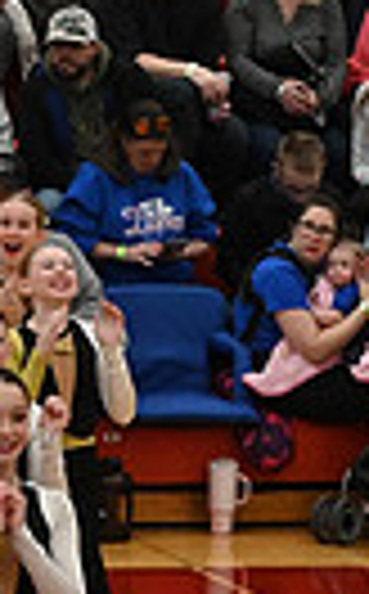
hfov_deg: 2.7
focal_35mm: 472
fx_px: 7628
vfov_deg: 4.5
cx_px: -860
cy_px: 452
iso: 3200
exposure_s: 1/400
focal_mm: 70
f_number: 4
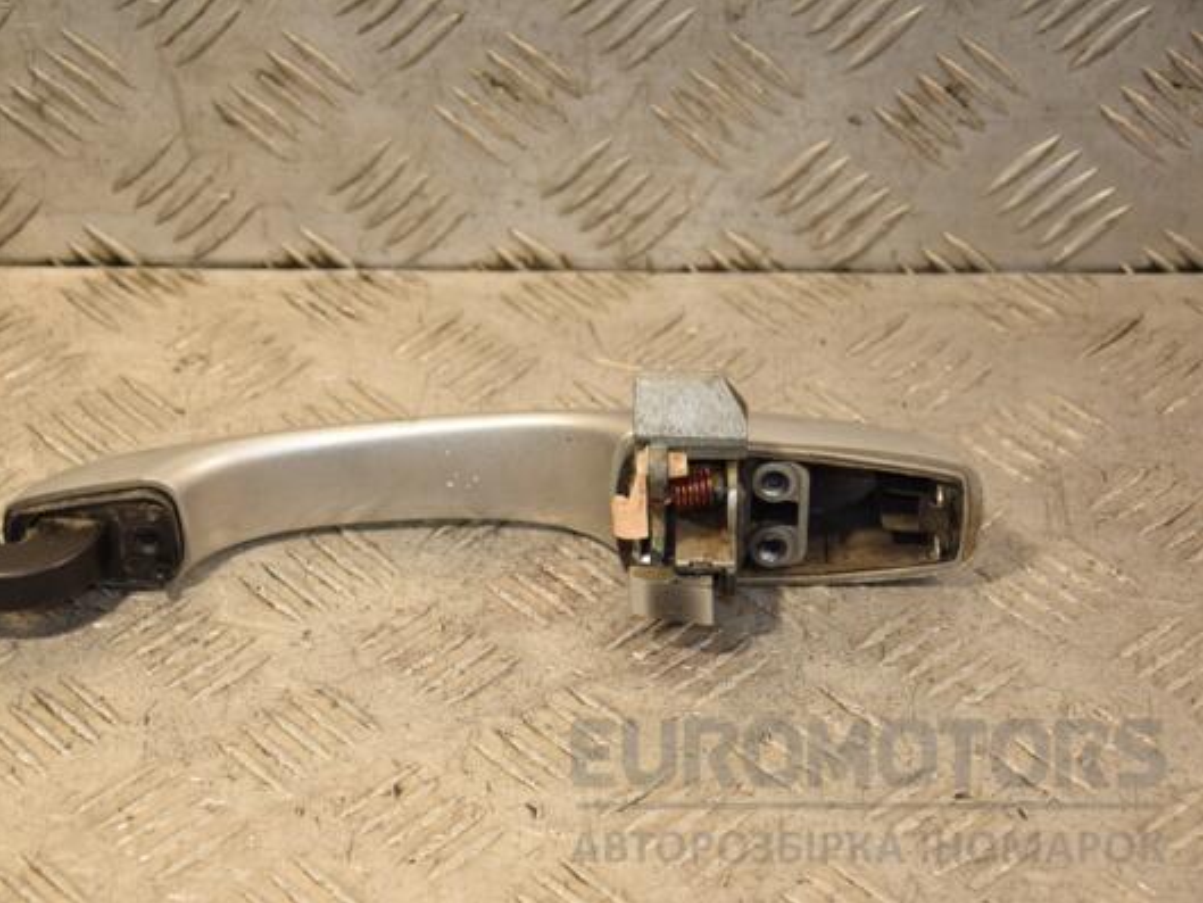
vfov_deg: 13.7
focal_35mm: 108
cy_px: 450
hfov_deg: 18.2
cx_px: 528
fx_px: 3754
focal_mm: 66
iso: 800
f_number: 5.6
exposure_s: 1/200
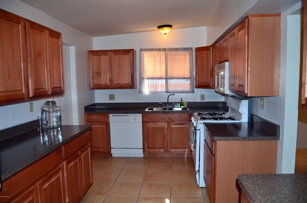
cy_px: 102
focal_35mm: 27
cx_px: 154
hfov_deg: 67.5
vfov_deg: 47.7
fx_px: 230
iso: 125
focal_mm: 18
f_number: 3.5
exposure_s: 1/100
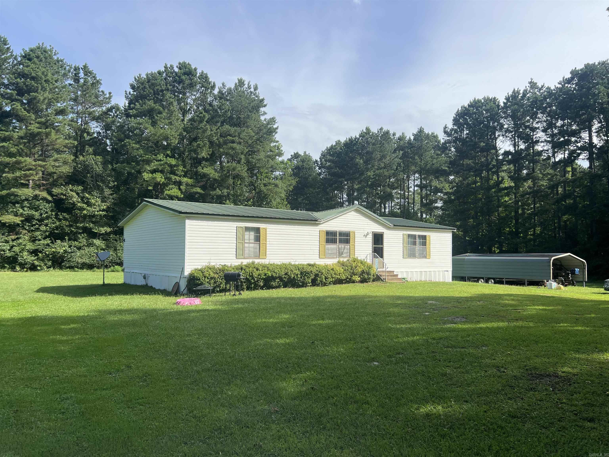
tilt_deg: +2.1
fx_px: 457
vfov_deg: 53.1
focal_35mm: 26
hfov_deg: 67.3
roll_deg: +0.3
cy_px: 228
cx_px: 304
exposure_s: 1/2994
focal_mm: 5.7
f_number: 1.5
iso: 50
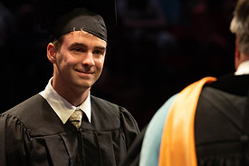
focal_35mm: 404
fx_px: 2793
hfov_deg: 5.1
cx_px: 146
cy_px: 89
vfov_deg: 3.4
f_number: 4.5
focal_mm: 175
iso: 1600
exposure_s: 1/320
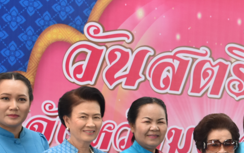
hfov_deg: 14.2
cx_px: 284
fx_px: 951
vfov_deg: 9.0
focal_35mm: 143
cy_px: 194
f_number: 5.6
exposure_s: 1/125
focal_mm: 30
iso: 400
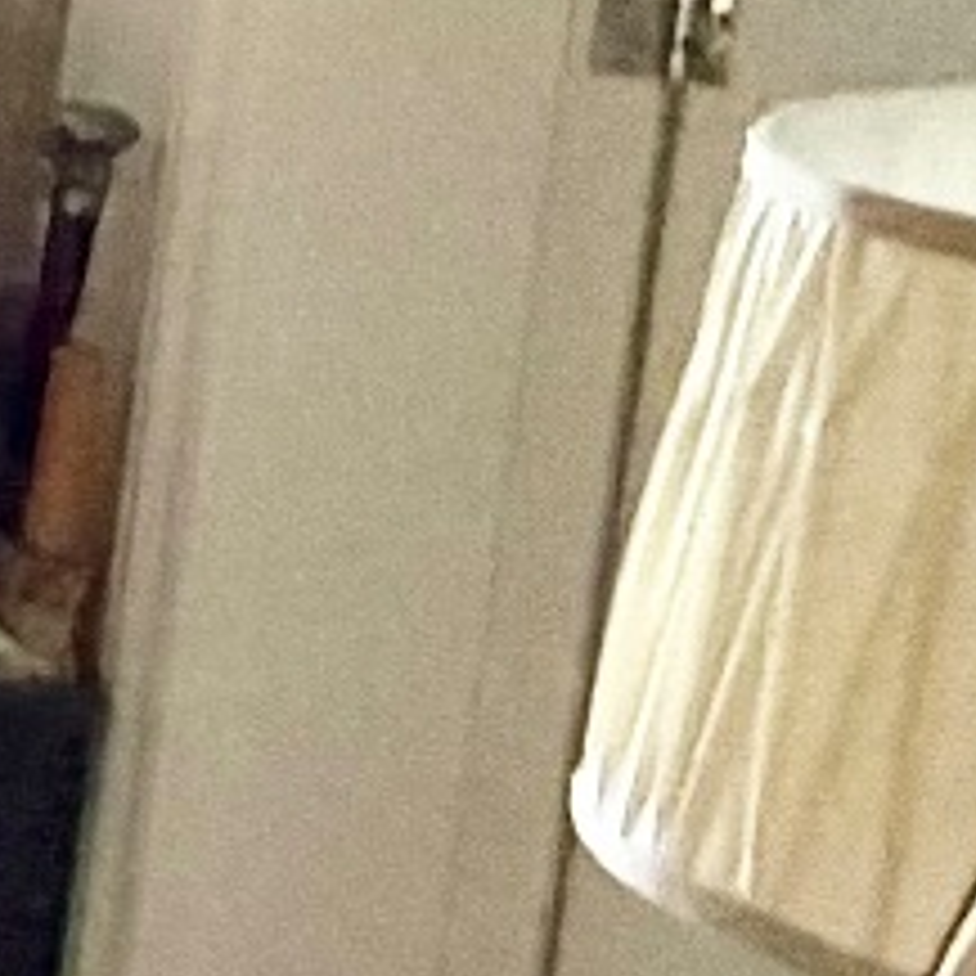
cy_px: -135
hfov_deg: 7.5
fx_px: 3732
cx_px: -3238
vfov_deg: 14.5
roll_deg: +0.6
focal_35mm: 117
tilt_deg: -7.2
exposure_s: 1/60
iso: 320
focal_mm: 2.22
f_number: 2.2
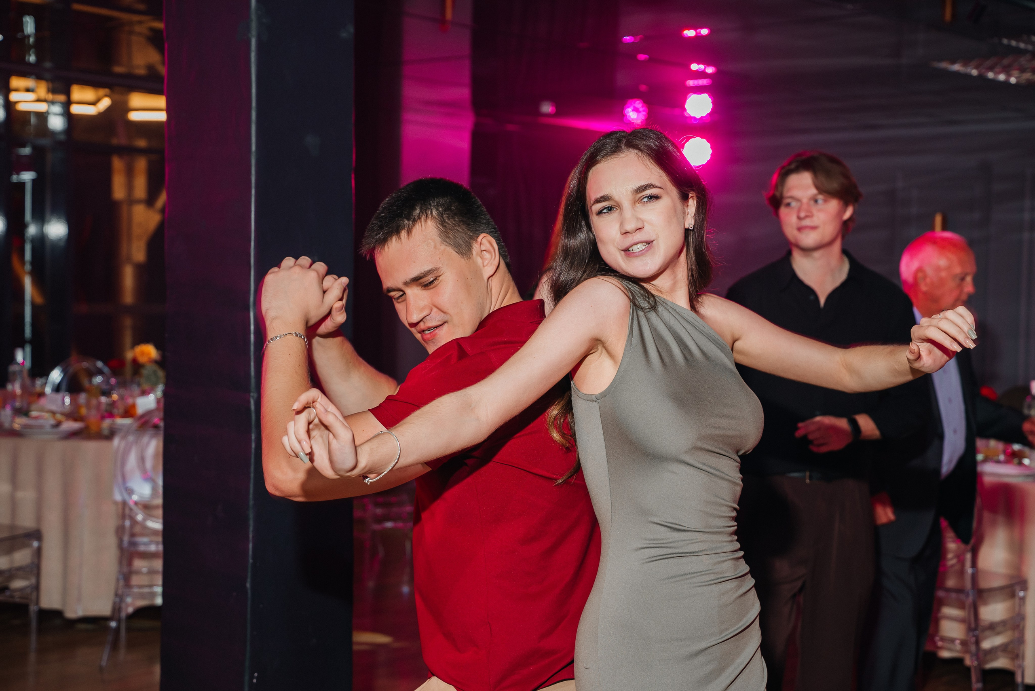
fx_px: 1639
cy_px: 346
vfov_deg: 23.8
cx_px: 518
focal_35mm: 57
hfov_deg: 35.0
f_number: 4.5
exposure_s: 1/60
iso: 250
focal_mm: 57
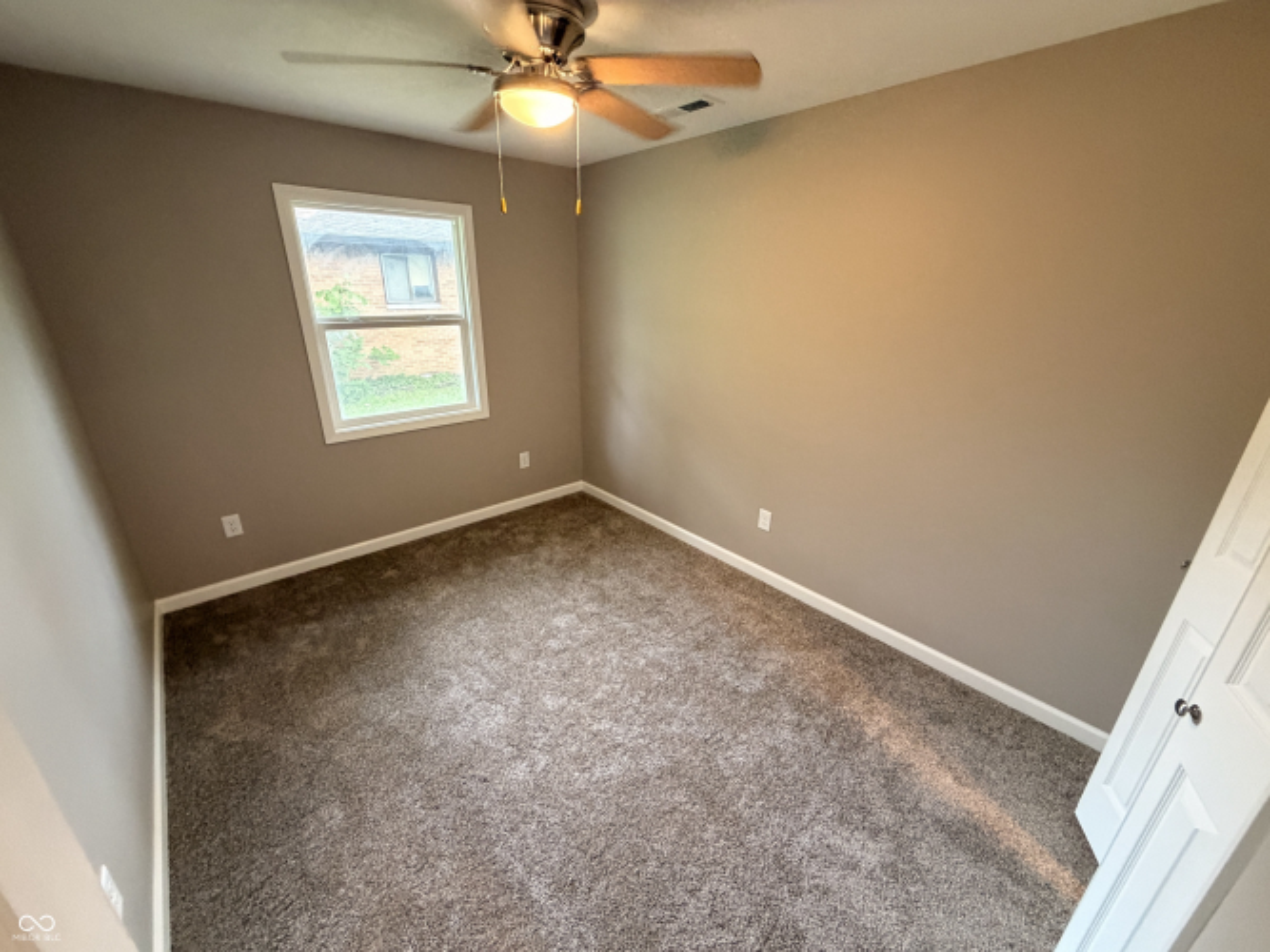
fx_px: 514
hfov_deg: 102.1
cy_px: 476
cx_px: 635
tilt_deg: -21.1
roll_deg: -0.5
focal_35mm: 14
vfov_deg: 85.7
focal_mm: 2.22
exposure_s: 1/60
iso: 400
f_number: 2.2
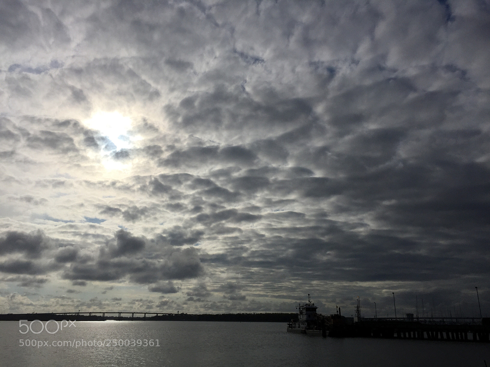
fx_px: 411
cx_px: 245
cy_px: 184
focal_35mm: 29
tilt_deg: +19.6
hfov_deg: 61.7
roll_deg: -2.6
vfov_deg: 48.2
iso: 32
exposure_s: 1/20000
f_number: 2.2
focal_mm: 4.15
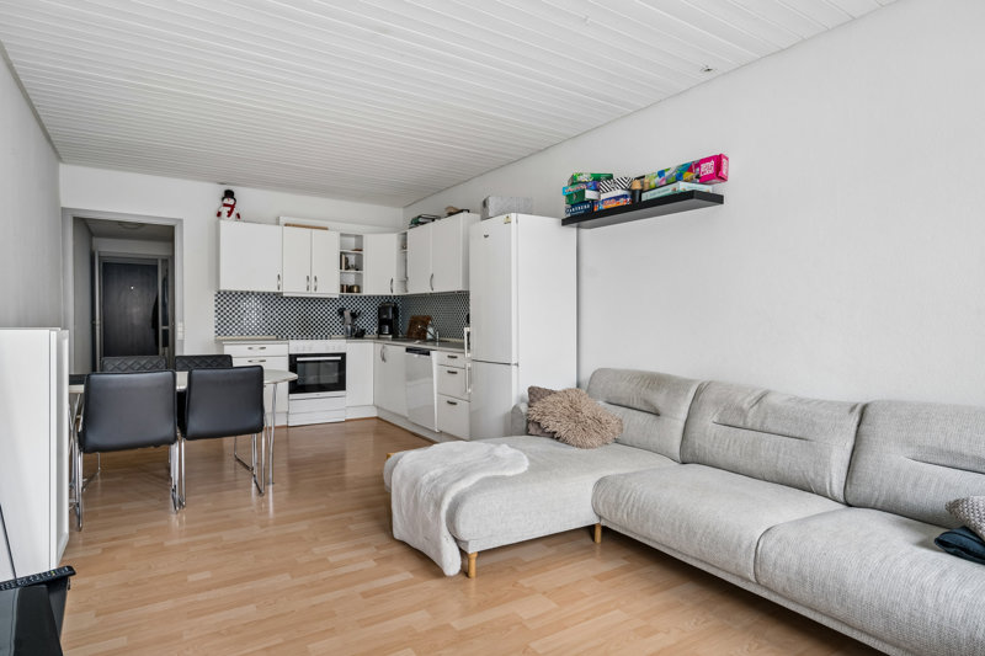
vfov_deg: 64.5
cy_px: 328
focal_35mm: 19
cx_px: 492
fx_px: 520
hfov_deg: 86.9
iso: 800
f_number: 7.1
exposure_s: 1/6
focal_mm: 19
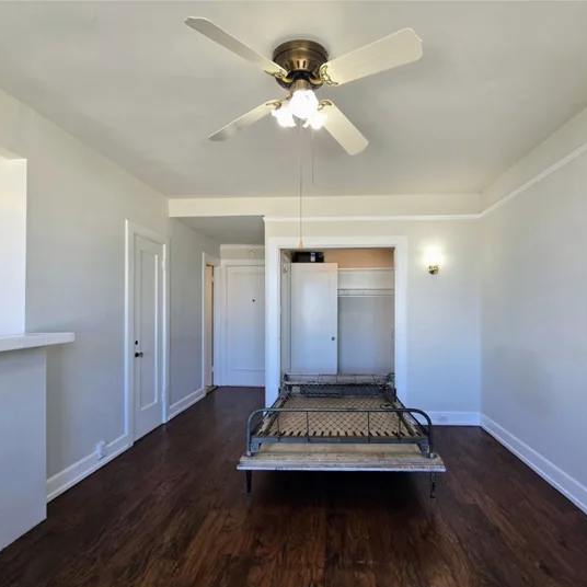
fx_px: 307
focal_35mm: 16
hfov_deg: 87.3
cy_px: 306
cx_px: 316
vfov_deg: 87.4
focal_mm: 2.2
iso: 80
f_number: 2.2
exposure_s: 1/120
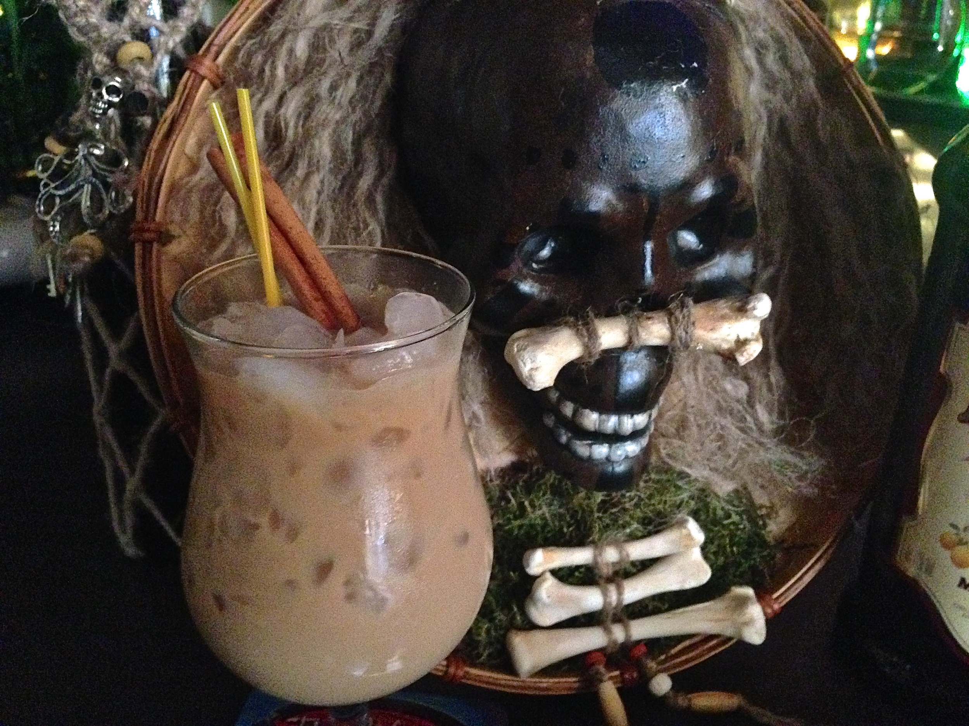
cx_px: 484
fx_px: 924
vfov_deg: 42.9
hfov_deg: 55.4
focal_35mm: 33
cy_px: 363
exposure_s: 1/15
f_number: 2.4
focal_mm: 4.12
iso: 800
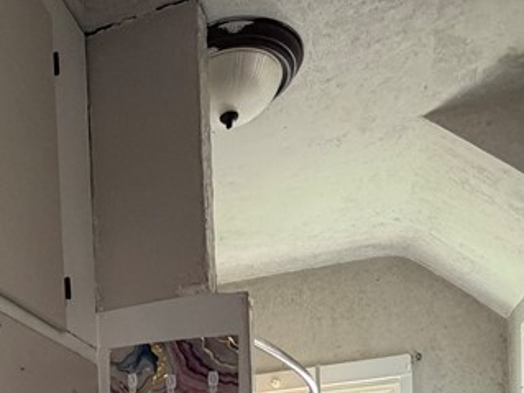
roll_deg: +3.2
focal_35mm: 45
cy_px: 548
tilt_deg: -1.2
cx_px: 92
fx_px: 681
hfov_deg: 40.1
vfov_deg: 26.0
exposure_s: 1/121
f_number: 2.2
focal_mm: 2.22
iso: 320
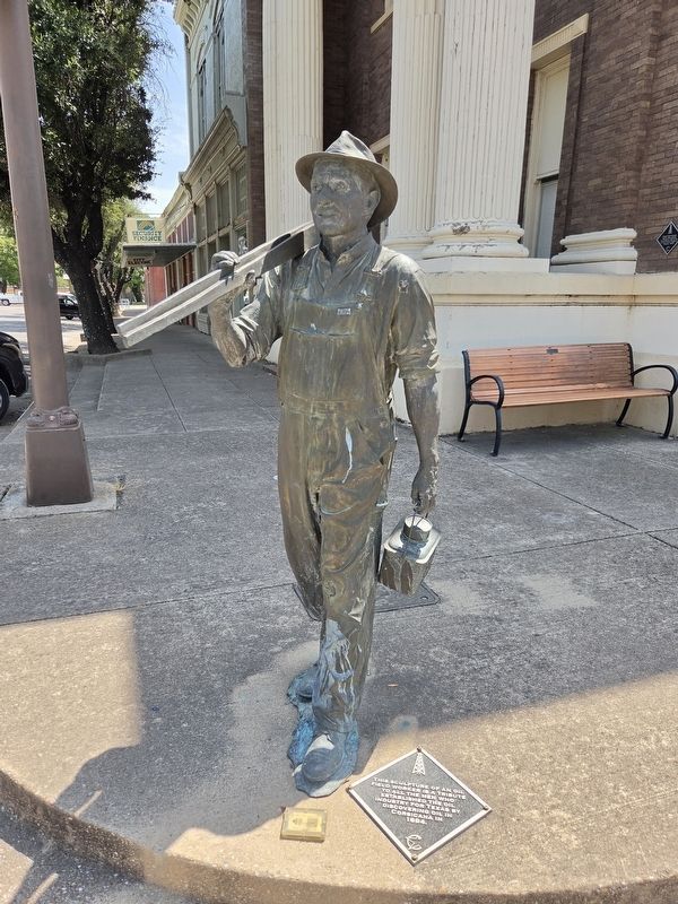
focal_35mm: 23
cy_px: 452
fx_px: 601
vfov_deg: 73.9
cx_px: 339
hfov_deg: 58.9
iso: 80
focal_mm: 5.4
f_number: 1.8
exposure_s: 1/2145
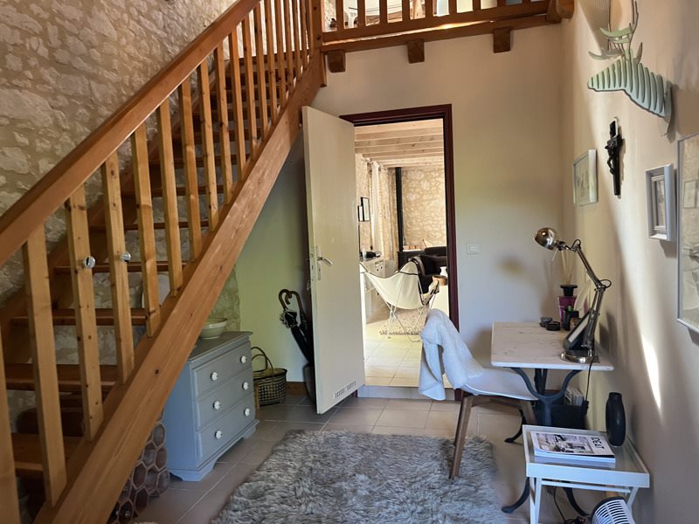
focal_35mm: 26
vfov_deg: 53.1
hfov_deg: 67.3
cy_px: 262
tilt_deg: -2.4
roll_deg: +4.9
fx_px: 525
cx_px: 350
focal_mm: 5.1
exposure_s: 1/50
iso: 200
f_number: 1.6
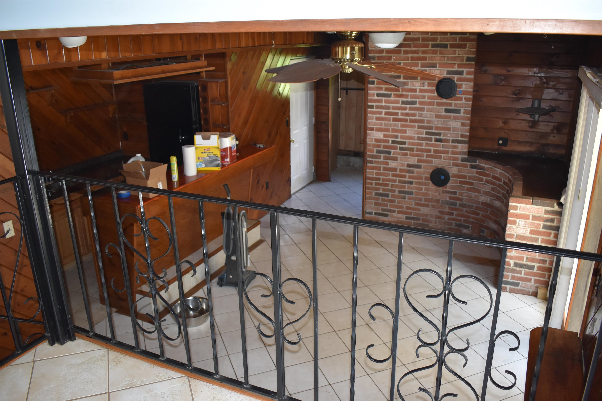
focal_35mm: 30
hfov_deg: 61.9
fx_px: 502
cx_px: 301
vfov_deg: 43.6
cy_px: 200
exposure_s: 1/60
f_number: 4
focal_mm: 20
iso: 800
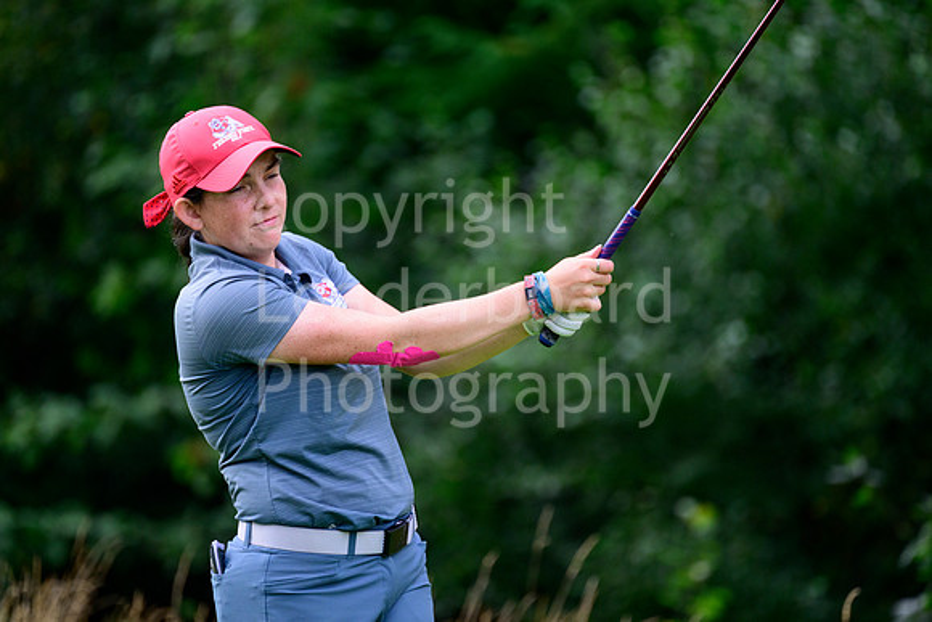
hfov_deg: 5.2
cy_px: 311
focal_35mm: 400
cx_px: 466
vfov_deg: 3.4
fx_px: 10357
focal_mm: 400
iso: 1600
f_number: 5.6
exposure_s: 1/1250
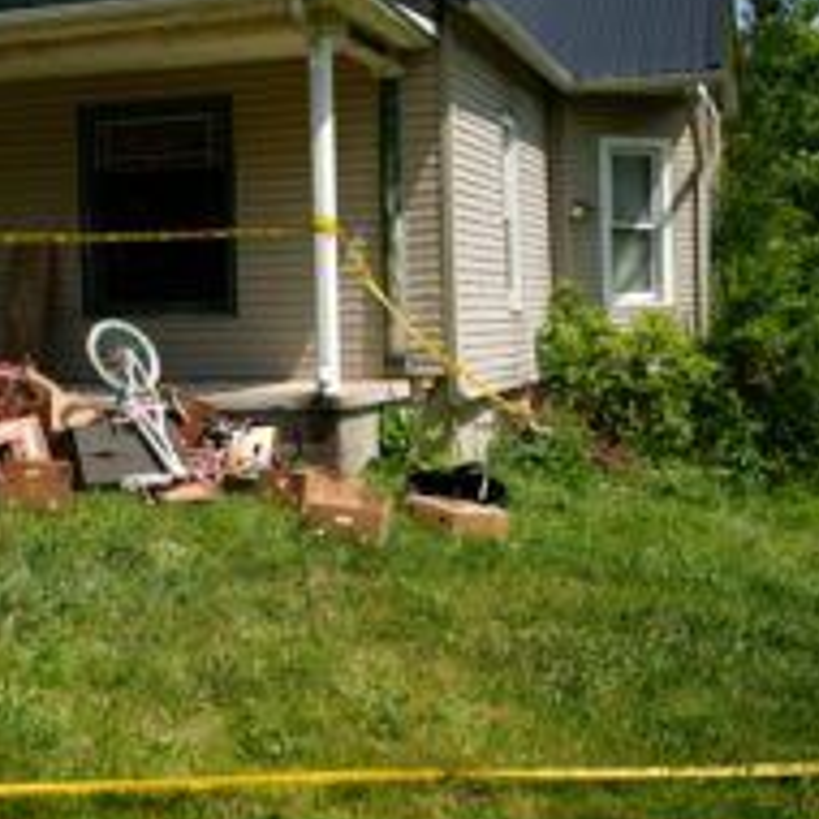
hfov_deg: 27.6
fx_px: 1633
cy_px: 284
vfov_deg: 28.0
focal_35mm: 61
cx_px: 177
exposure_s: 1/5000
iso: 125
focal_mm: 35
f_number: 2.2
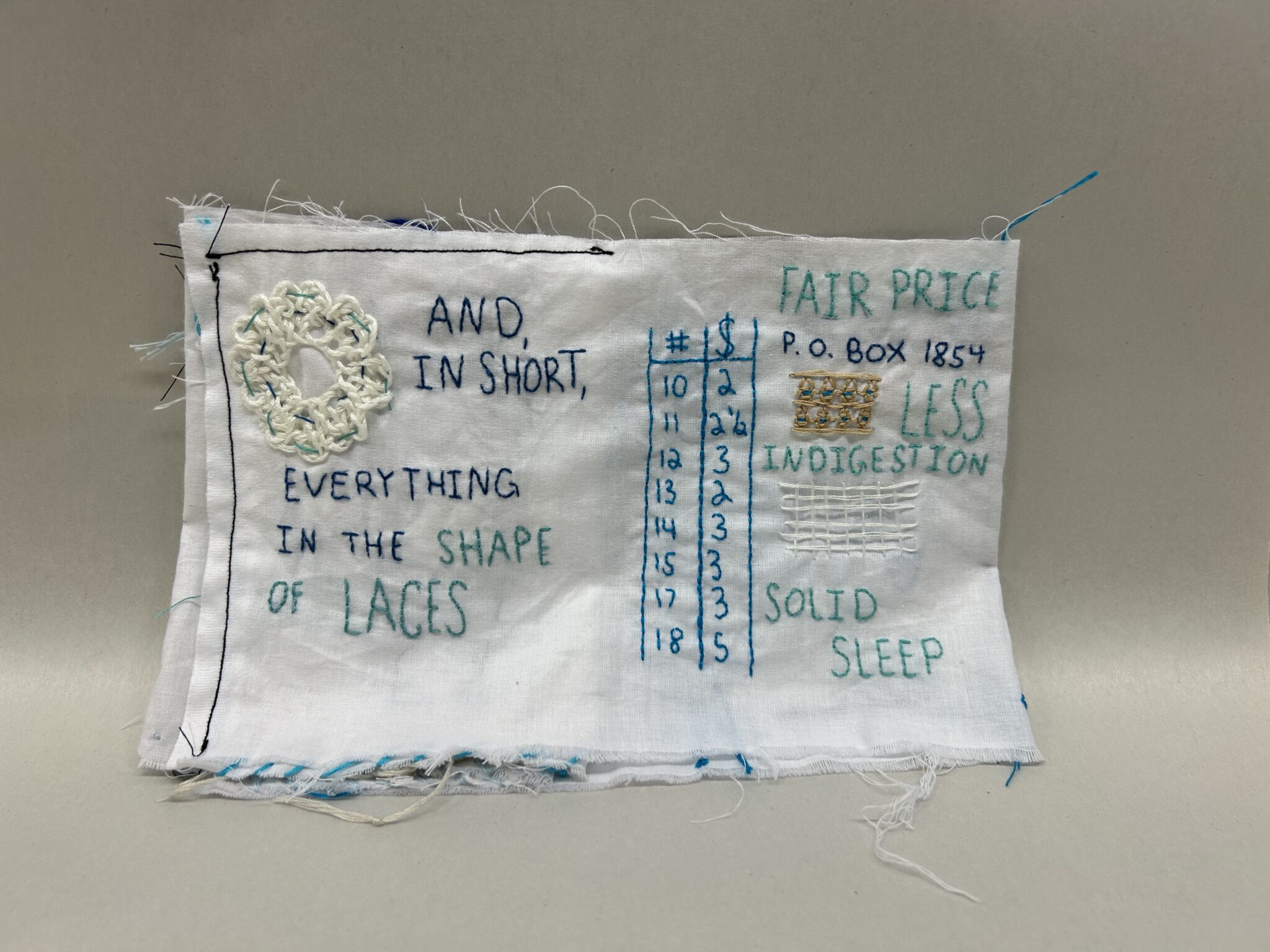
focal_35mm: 26
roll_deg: +0.1
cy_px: 476
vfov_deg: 53.1
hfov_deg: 67.3
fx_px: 954
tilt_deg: -13.5
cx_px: 635
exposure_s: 1/346
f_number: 1.5
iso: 50
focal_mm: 5.7
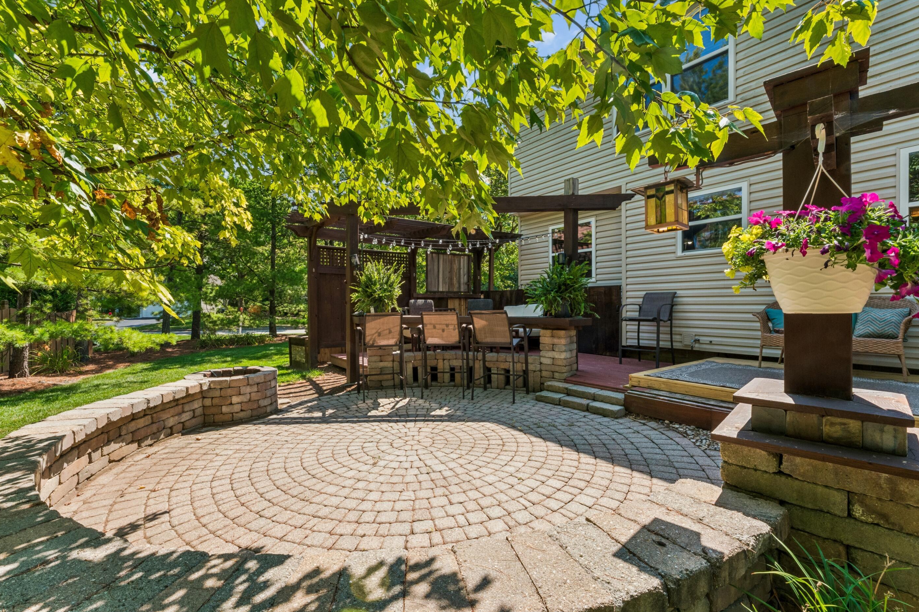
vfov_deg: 77.3
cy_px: 294
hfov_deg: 100.4
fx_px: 383
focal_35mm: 15
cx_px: 457
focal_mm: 14
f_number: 22
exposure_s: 1/50
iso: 800
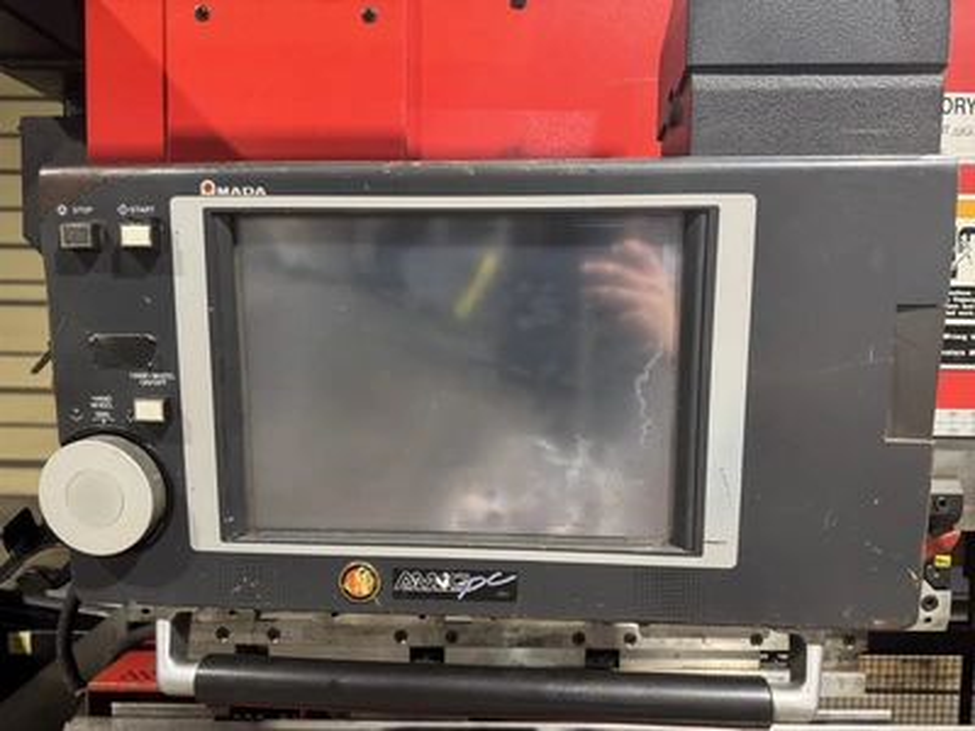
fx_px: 676
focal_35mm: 24
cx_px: 488
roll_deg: -1.1
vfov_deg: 56.8
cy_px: 366
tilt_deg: -3.4
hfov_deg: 71.6
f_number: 1.78
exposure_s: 1/60
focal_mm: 6.76
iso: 640
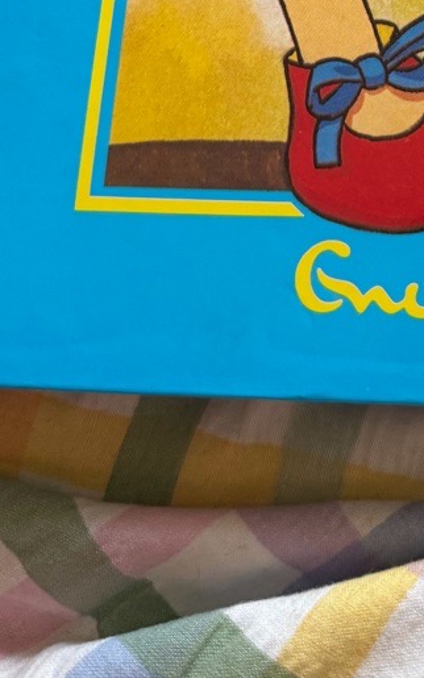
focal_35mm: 79
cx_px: 523
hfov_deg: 15.8
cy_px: -258
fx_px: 1460
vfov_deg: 22.6
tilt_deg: -68.2
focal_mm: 6.76
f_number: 1.78
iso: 125
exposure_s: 1/121
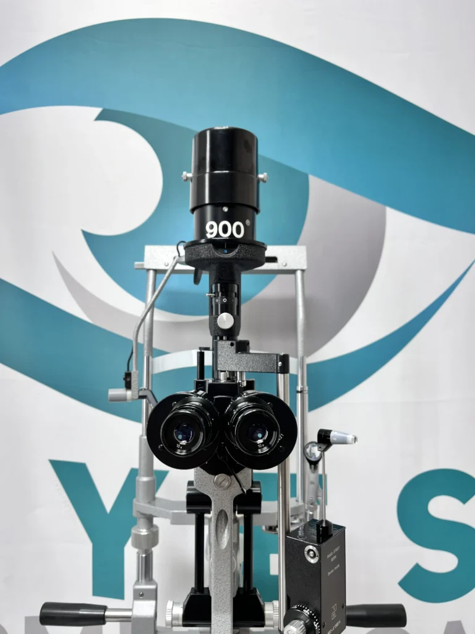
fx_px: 476
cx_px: 238
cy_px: 317
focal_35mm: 26
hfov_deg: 53.1
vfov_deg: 67.3
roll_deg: +0.4
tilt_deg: +2.3
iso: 40
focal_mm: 5.1
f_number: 1.6
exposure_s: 1/120
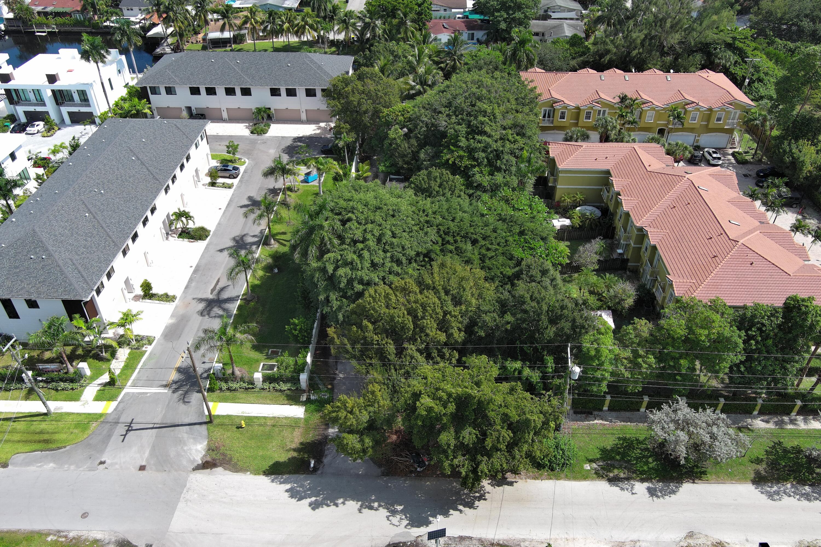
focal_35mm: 29
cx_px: 410
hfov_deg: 63.7
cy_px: 274
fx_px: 661
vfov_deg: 45.0
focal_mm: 10.57
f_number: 2.8
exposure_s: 1/975
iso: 100
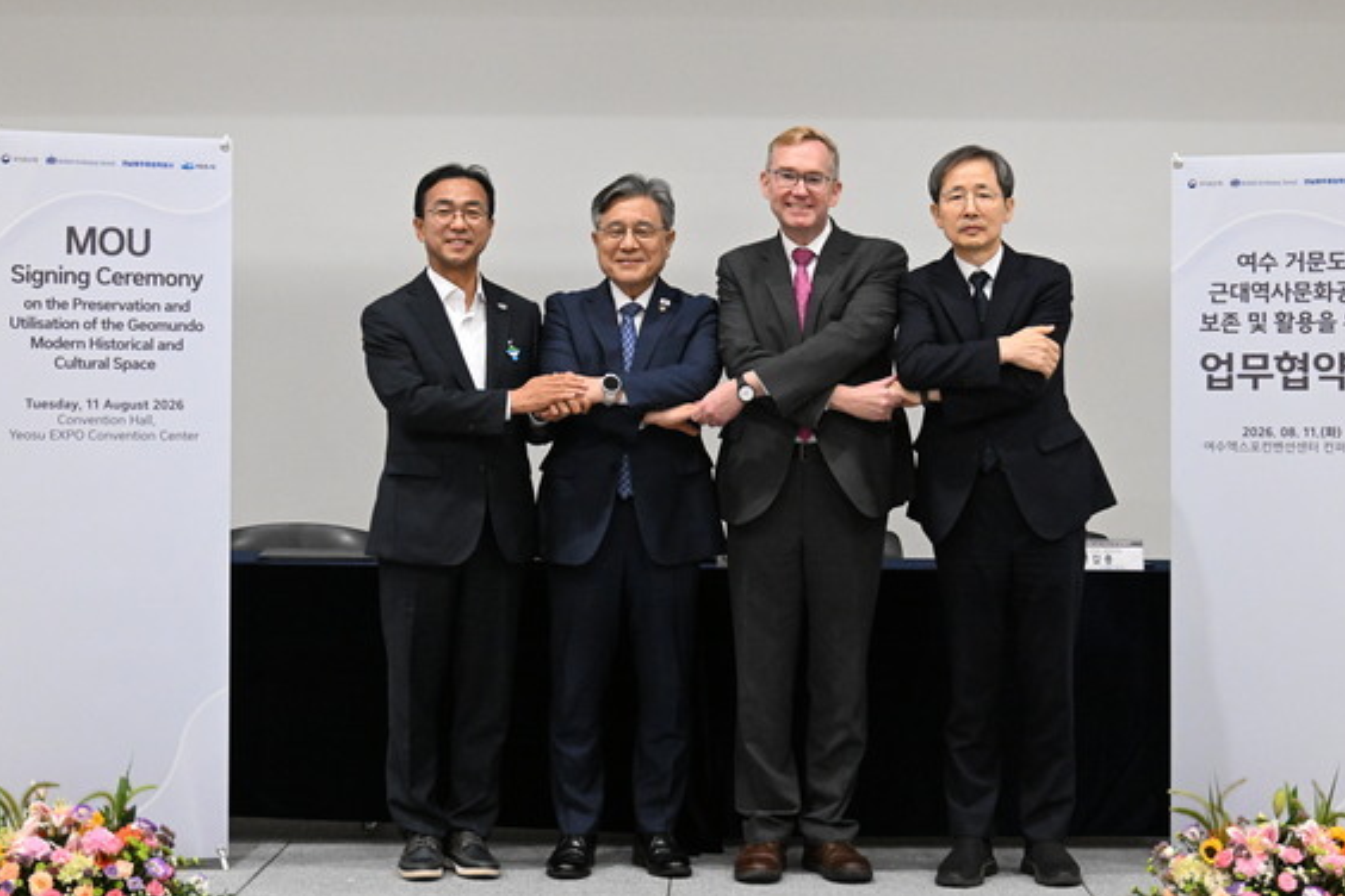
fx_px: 2578
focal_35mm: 69
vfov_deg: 19.7
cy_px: 402
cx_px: 694
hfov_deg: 29.2
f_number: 6
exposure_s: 1/125
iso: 10000
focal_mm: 62
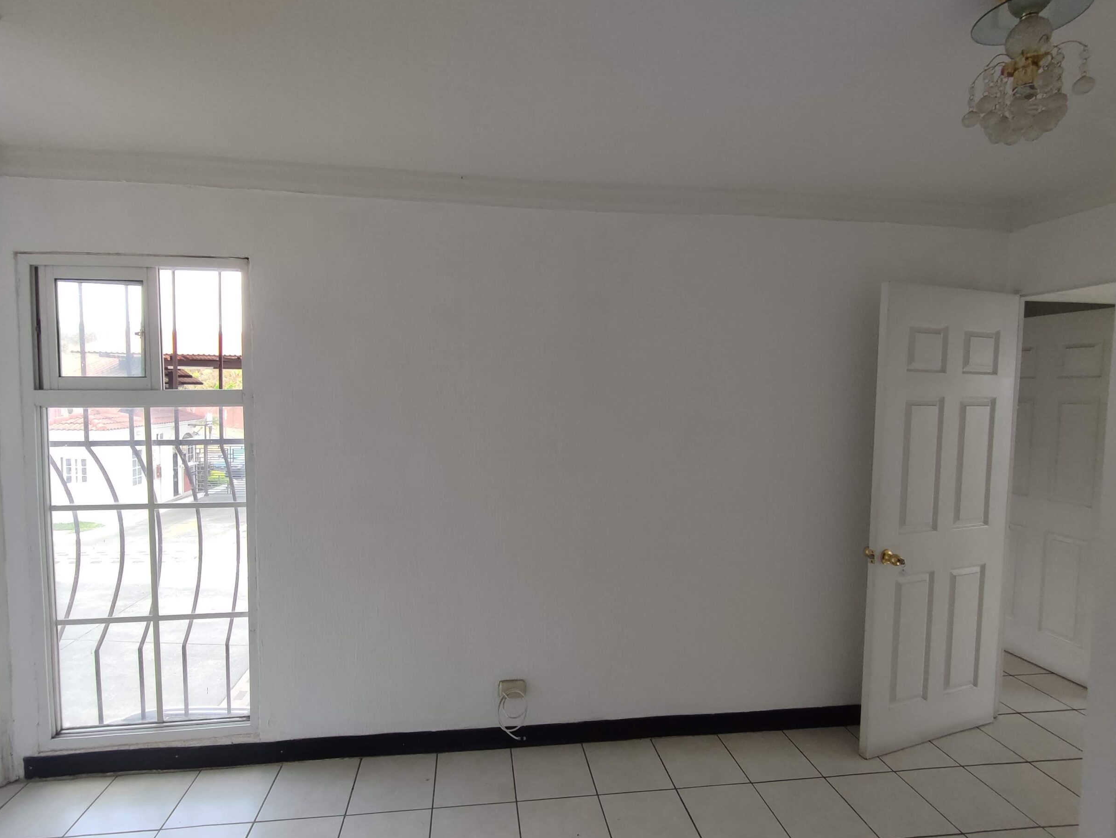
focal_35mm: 17
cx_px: 532
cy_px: 414
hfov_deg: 90.9
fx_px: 548
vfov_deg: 74.8
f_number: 2.2
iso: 65
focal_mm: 1.65
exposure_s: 1/100
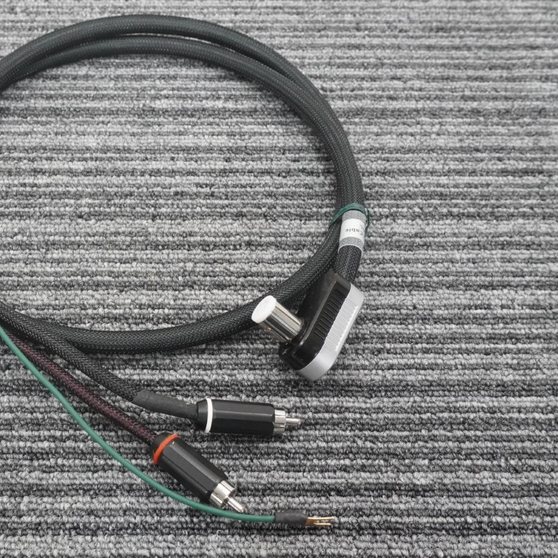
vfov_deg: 32.4
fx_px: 960
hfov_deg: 31.9
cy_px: 275
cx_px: 144
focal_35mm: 53
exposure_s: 1/30
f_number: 10
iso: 5000
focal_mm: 27
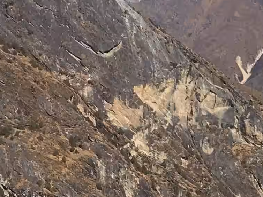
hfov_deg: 12.0
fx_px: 1178
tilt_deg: +4.1
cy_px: 47
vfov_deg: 9.6
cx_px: 429
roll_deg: -1.3
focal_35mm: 155
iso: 25
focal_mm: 4.15
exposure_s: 1/1637
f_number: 2.2
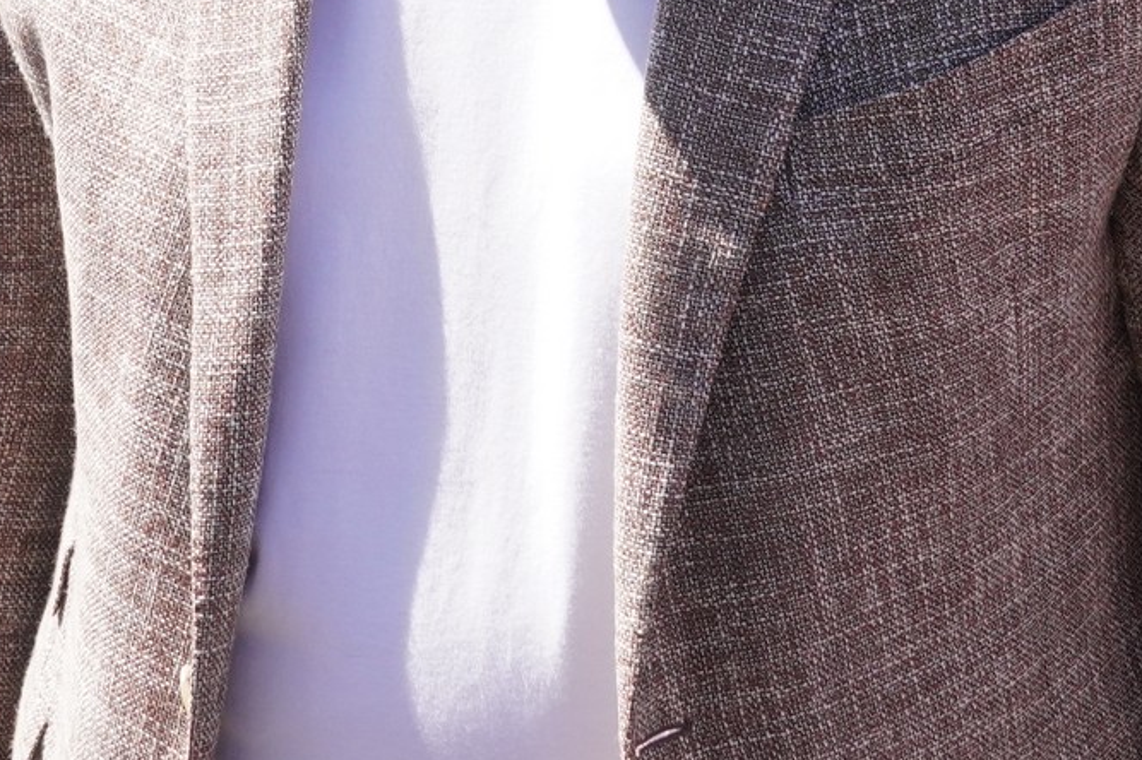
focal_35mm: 144
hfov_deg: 14.3
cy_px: -374
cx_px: 632
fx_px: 4566
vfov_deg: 9.3
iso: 250
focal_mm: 24
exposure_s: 1/640
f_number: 5
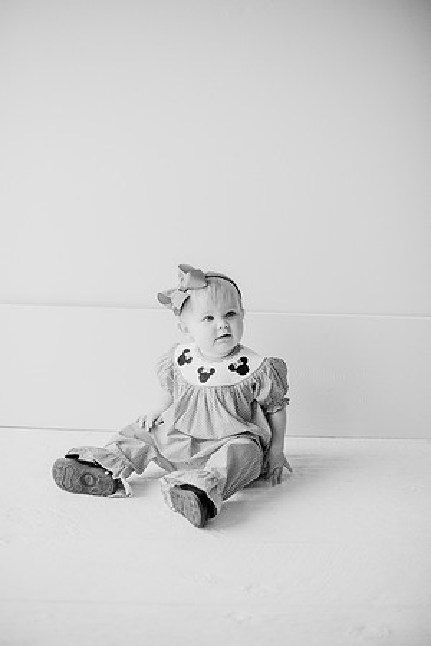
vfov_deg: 39.6
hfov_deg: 27.0
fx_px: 898
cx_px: 216
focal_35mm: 50
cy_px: 323
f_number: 2
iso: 1000
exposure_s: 1/800
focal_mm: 50
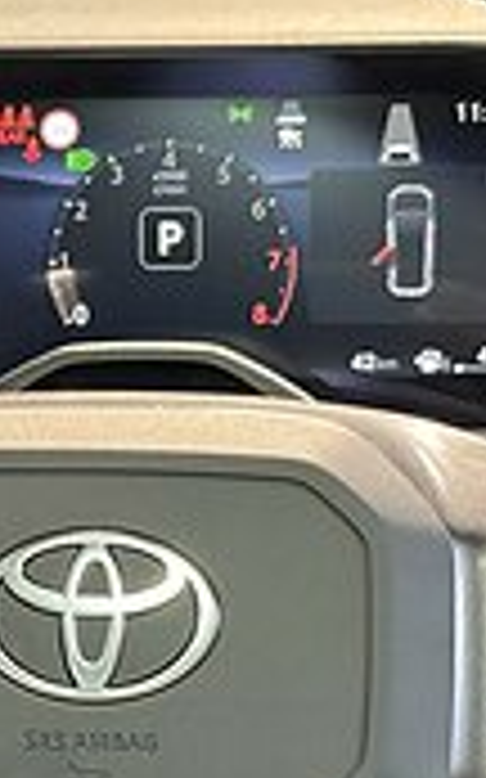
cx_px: 27
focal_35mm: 161
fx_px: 3415
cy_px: 607
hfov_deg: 8.1
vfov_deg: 13.0
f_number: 1.78
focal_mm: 6.76
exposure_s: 1/32
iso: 500
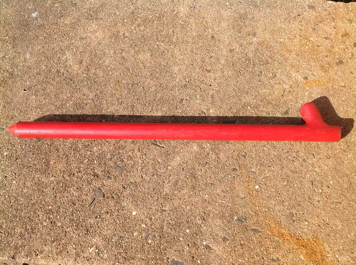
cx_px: 178
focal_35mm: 35
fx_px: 359
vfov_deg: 40.6
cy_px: 132
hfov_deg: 52.7
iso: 50
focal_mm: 4.28
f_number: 2.4
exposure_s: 1/889
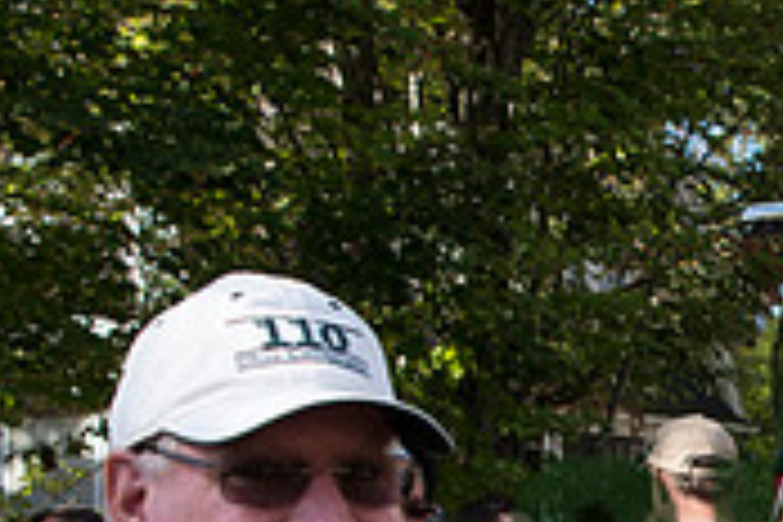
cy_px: 668
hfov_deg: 23.8
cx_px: 850
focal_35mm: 80
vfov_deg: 16.2
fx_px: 1740
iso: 250
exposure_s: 1/640
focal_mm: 24
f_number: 4.5
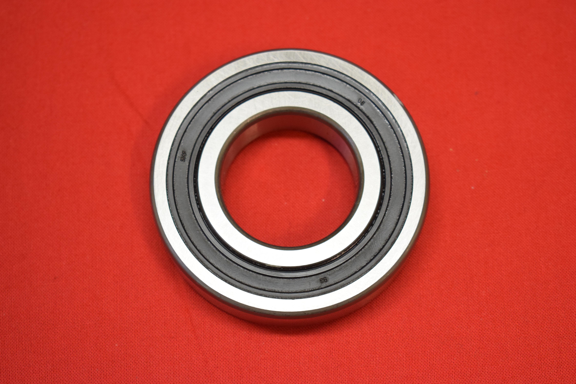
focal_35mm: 75
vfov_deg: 18.2
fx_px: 1200
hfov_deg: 27.0
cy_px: 192
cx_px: 288
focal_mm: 50
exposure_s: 1/60
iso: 800
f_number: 5.6
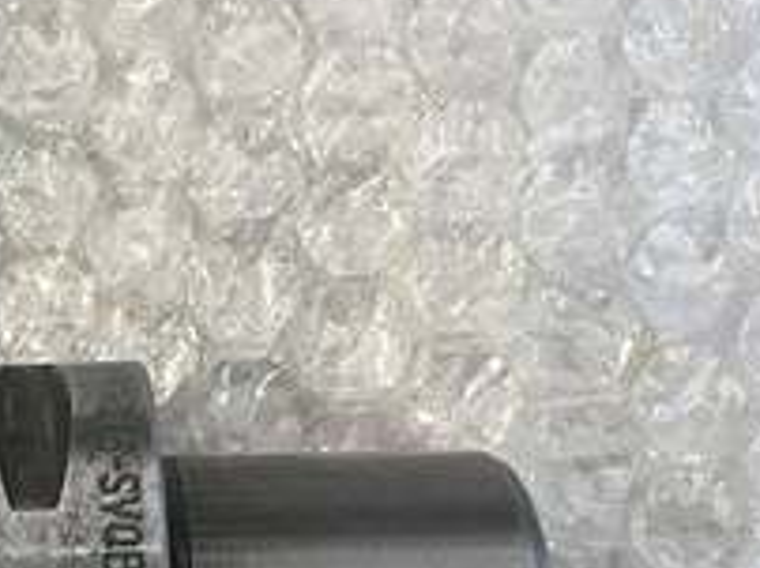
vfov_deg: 15.7
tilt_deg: -77.1
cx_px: -154
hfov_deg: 20.0
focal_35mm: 92
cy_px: 602
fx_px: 2017
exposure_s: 1/30
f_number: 2.2
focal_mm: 4.15
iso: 50
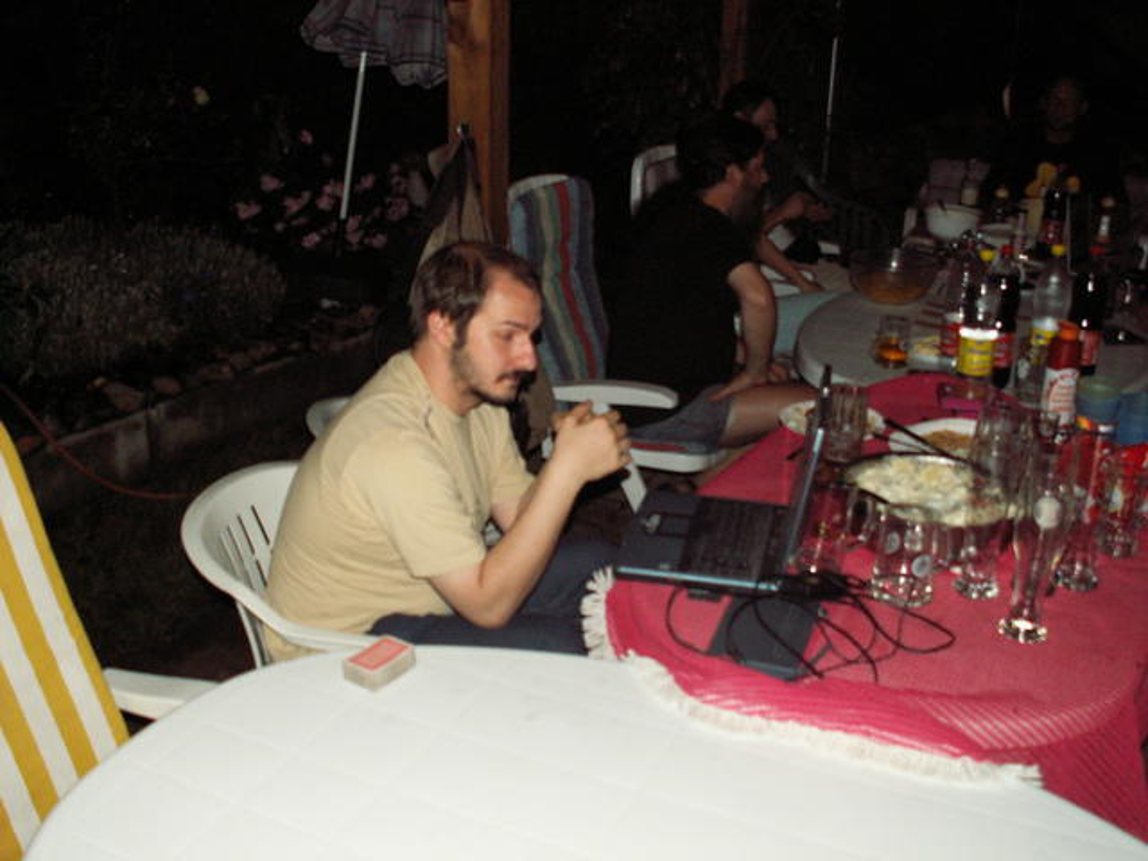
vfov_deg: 40.7
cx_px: 574
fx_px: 1161
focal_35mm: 35
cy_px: 430
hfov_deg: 52.6
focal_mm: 5.86
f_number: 2.8
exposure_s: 1/40
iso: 160
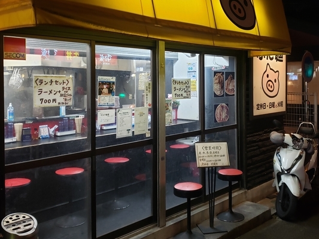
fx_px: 359
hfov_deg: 47.7
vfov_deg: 36.6
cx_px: 182
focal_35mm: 39
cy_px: 90
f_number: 1.5
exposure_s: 1/50
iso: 250
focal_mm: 4.3
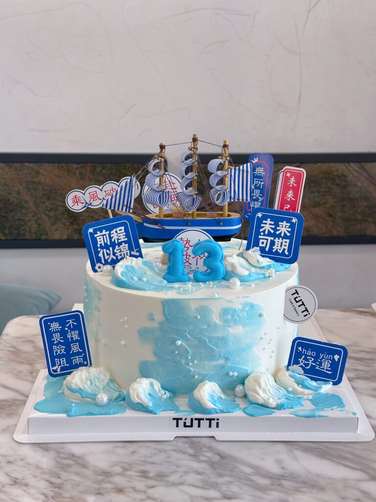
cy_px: 251
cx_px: 188
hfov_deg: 30.3
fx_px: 695
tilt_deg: -15.2
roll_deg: -1.0
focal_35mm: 48
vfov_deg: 39.7
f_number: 1.78
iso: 125
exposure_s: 1/50
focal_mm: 6.86
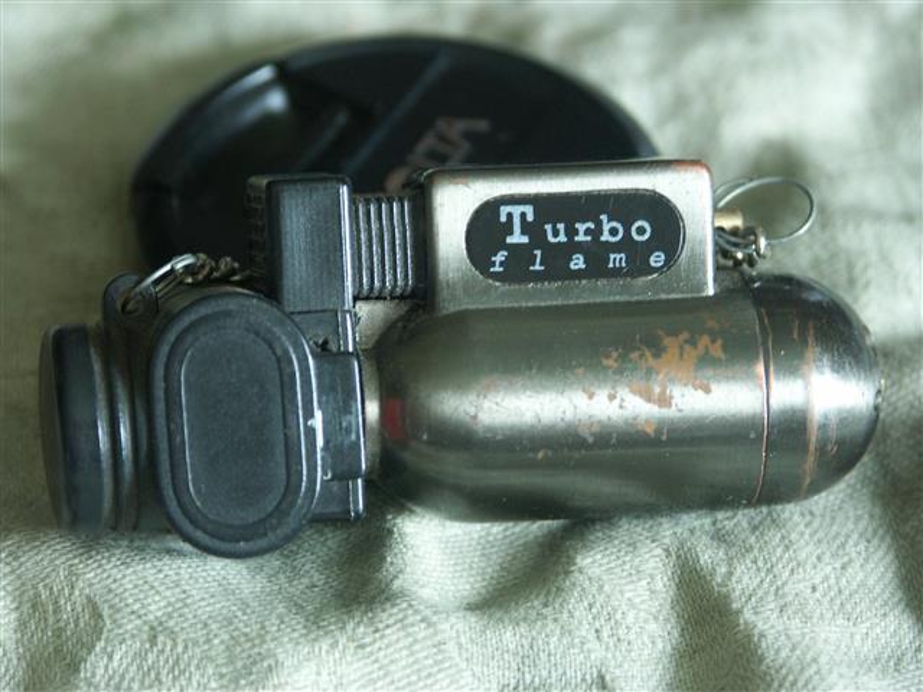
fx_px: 4986
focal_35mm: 187
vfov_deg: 7.9
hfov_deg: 10.6
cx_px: 462
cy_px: 346
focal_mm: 47.45
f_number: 3.5
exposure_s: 1/6
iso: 200
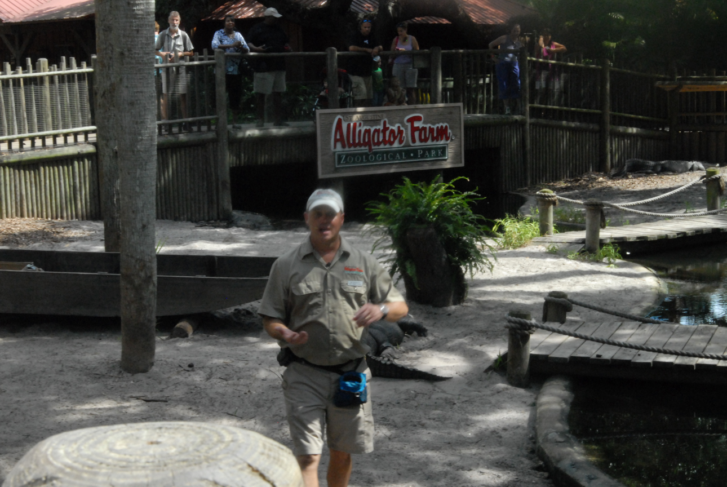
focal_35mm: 72
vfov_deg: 19.0
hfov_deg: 28.0
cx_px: 364
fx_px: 1456
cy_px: 244
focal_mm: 48
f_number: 32
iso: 1100
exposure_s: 1/50
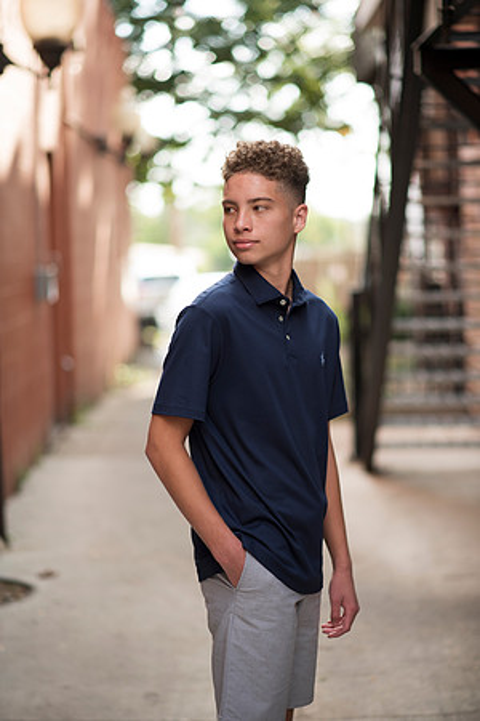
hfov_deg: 16.1
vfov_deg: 23.9
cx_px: 240
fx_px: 1700
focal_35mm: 85
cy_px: 360
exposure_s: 1/320
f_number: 1.8
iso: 100
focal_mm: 85
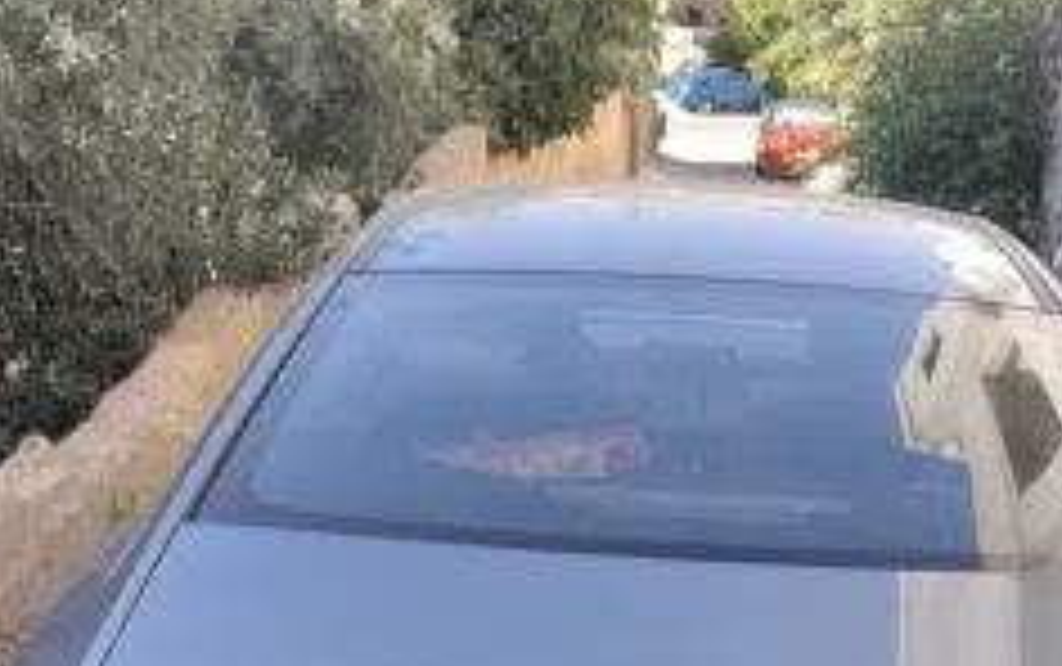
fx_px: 1506
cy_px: 724
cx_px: 662
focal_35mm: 52
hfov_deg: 38.6
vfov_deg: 23.5
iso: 50
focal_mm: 4.22
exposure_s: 1/339
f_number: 1.8
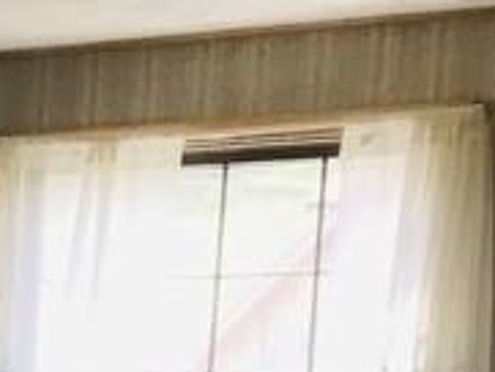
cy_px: 739
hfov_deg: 10.1
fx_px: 2261
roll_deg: -0.5
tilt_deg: -9.1
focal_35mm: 158
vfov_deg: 8.9
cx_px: -864
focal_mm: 3.99
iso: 32
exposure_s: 1/120
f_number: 1.8
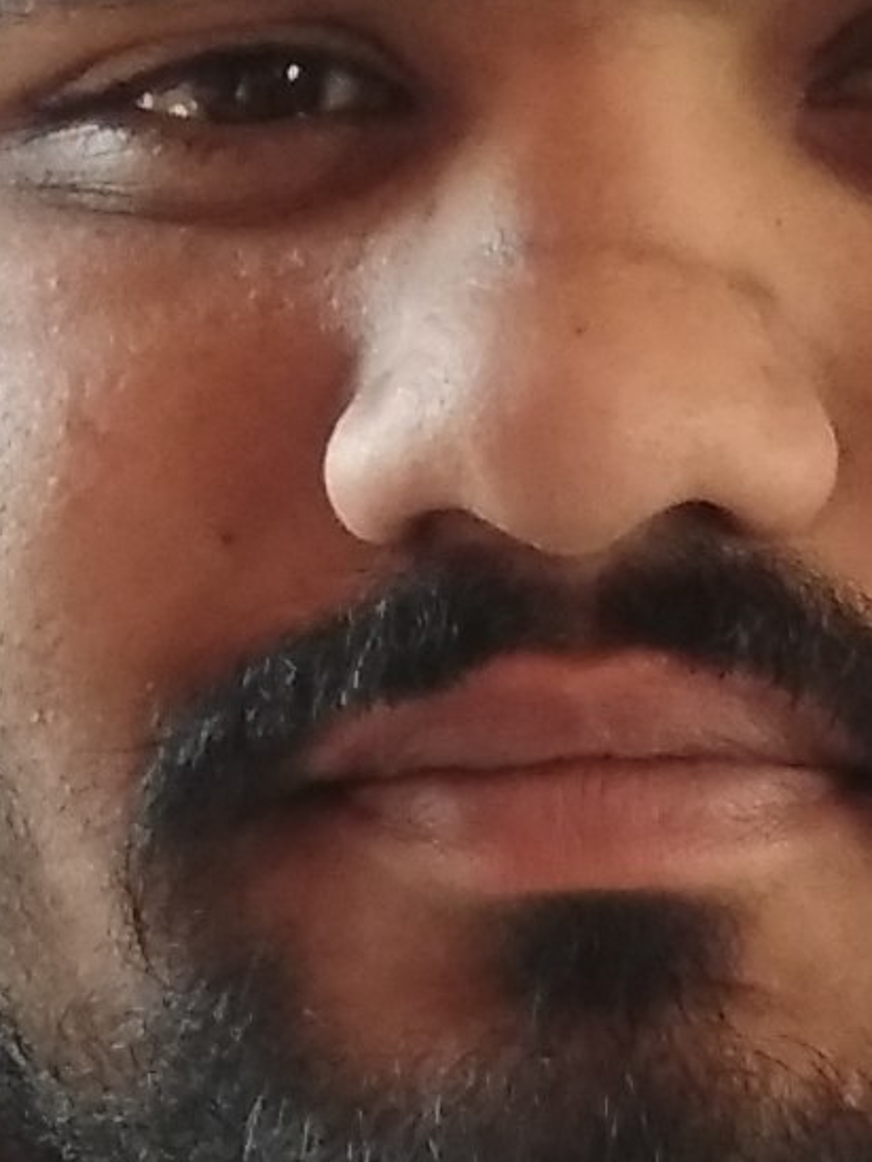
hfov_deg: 9.3
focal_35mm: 159
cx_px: 533
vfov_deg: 12.0
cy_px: 1568
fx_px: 5338
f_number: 2
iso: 400
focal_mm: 3.57
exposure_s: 1/33
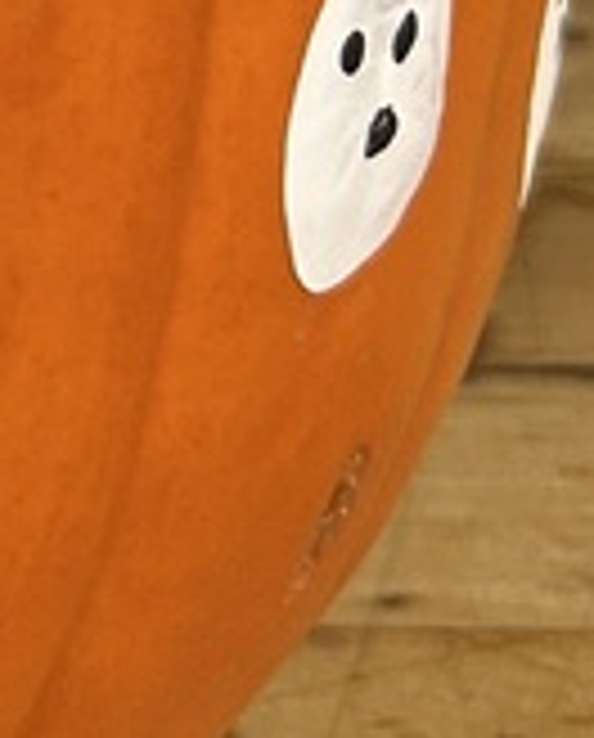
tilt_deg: -12.1
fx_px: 3459
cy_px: -734
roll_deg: +0.9
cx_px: -796
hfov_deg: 8.9
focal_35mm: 158
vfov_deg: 11.1
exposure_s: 1/43
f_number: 1.5
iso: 160
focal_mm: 5.7
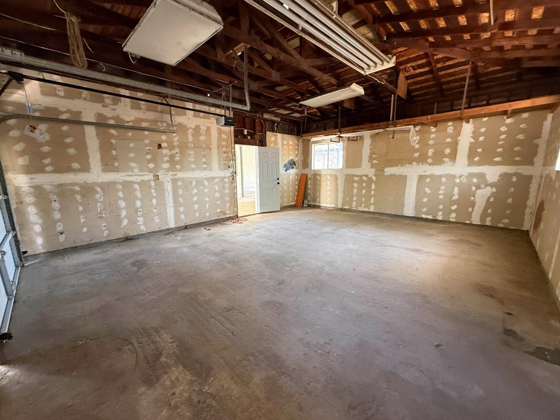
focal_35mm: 14
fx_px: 226
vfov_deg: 85.7
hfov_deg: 102.1
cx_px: 280
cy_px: 210
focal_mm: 2.22
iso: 400
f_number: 2.2
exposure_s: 1/60
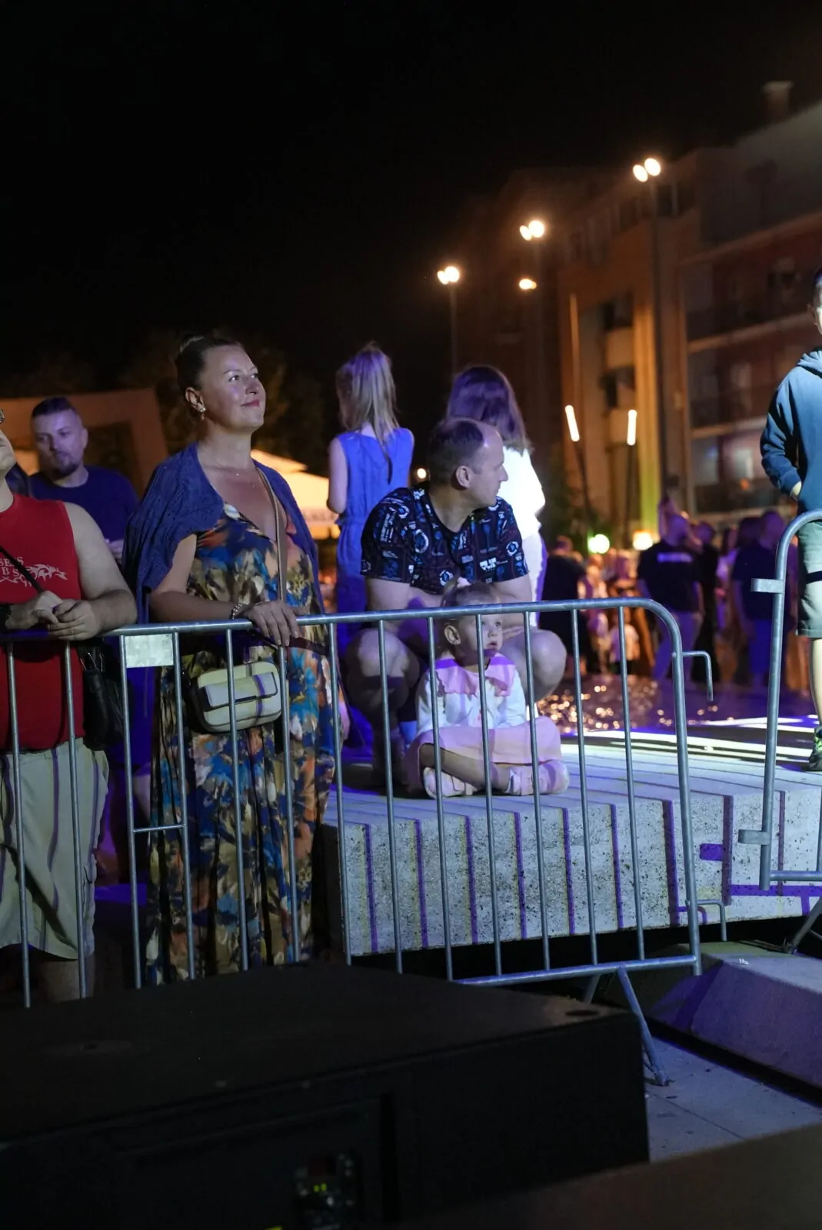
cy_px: 615
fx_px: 2394
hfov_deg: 19.5
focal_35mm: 70
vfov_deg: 28.8
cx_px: 411
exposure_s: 1/160
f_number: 4
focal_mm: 70
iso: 12800
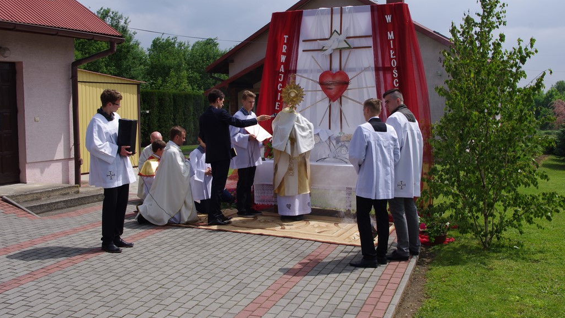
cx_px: 282
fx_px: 614
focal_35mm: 41
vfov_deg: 29.0
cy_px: 144
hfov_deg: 49.4
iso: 200
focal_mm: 26.25
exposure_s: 1/500
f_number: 8
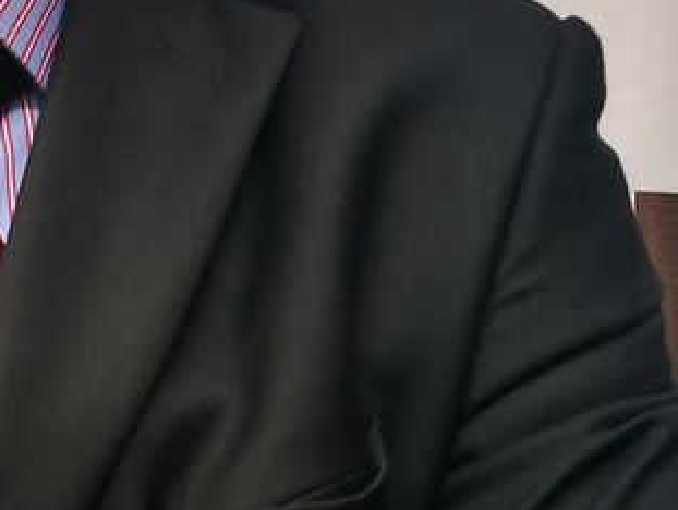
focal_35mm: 148
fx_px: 2902
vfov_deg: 10.0
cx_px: 259
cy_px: 199
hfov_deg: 13.3
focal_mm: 4.5
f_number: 2.2
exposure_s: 1/50
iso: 64
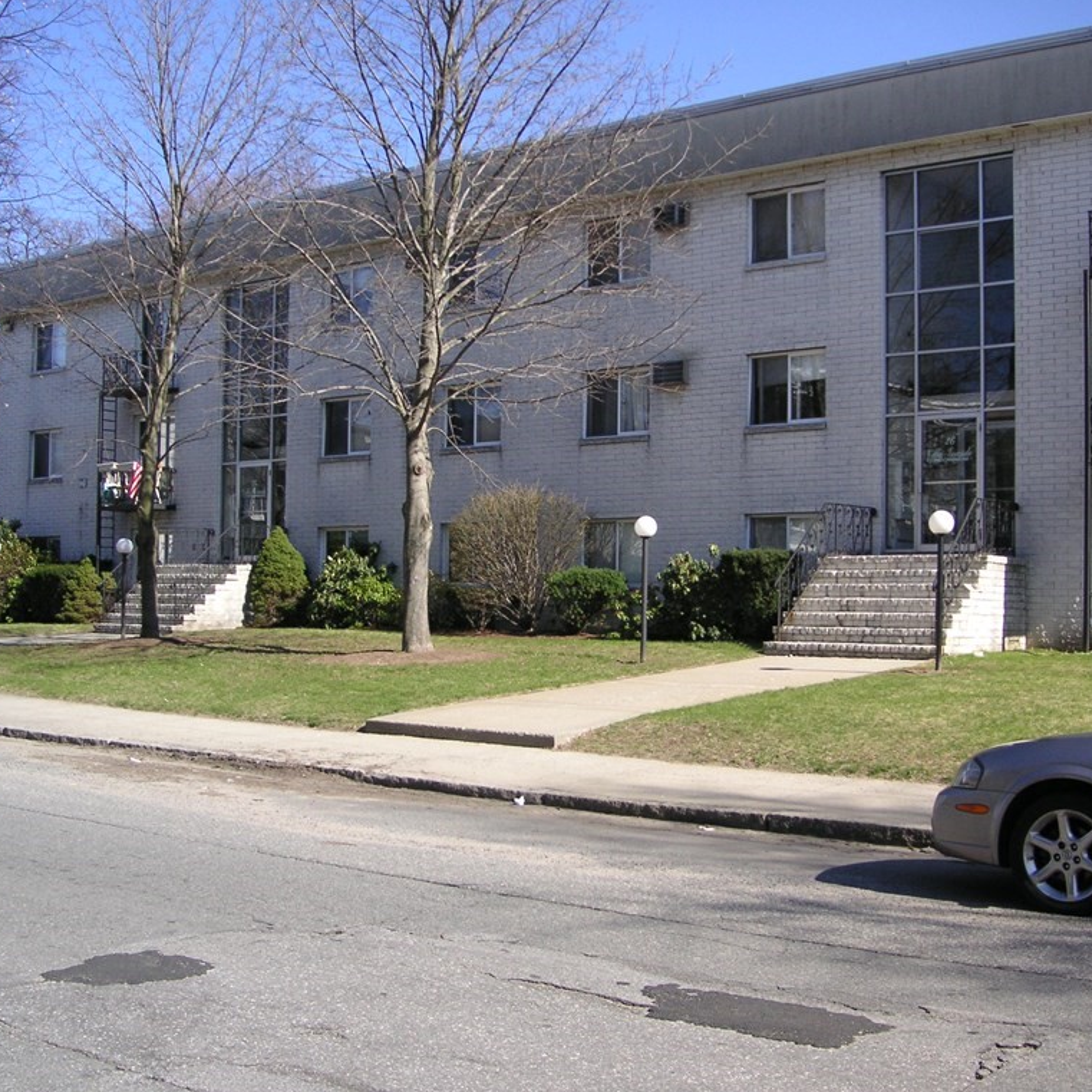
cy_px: 542
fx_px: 1570
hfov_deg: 38.3
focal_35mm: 44
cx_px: 531
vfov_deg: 38.3
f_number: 2.8
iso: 50
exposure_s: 1/750
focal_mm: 6.1
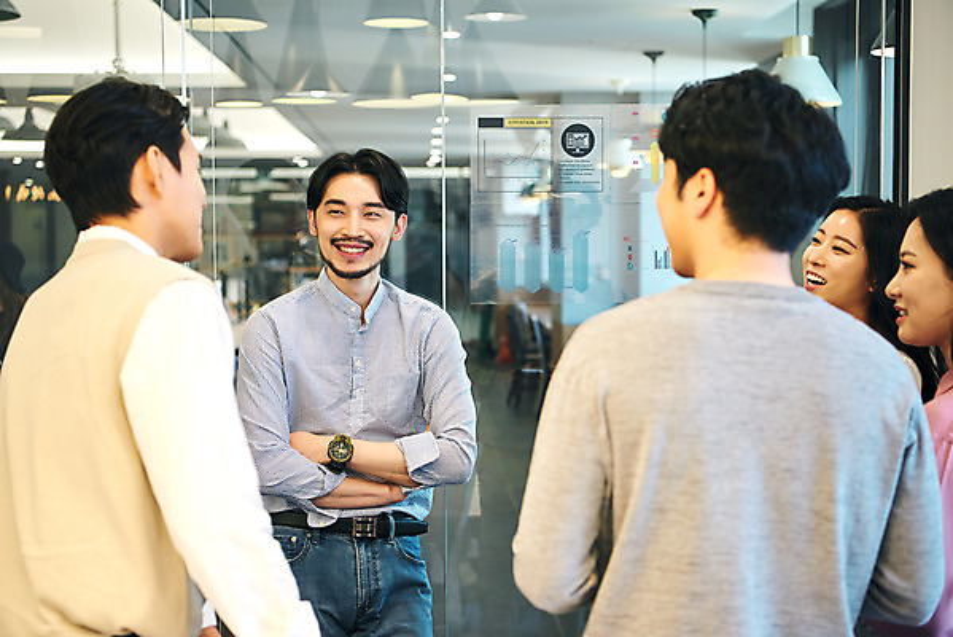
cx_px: 476
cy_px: 318
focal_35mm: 60
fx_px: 1589
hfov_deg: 33.4
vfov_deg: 22.6
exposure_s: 1/125
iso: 800
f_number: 3.5
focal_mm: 60
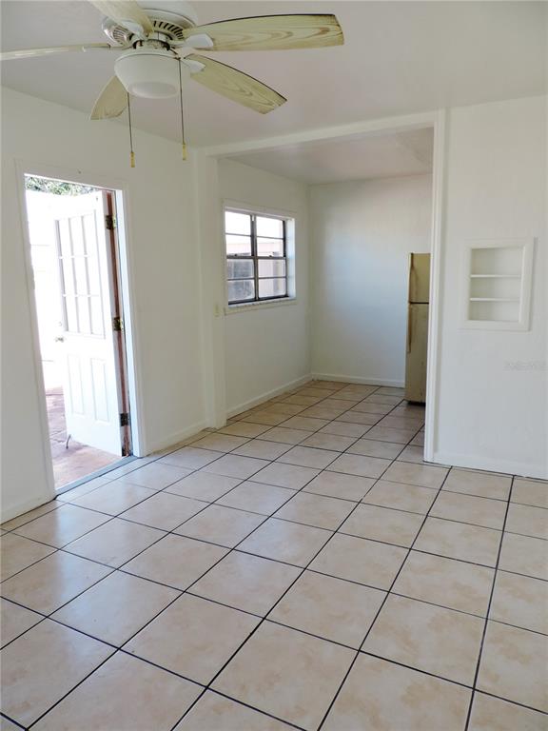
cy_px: 366
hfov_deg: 56.8
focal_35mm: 24
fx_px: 507
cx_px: 274
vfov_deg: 71.6
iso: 80
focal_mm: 4.3
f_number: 3
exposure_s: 1/100
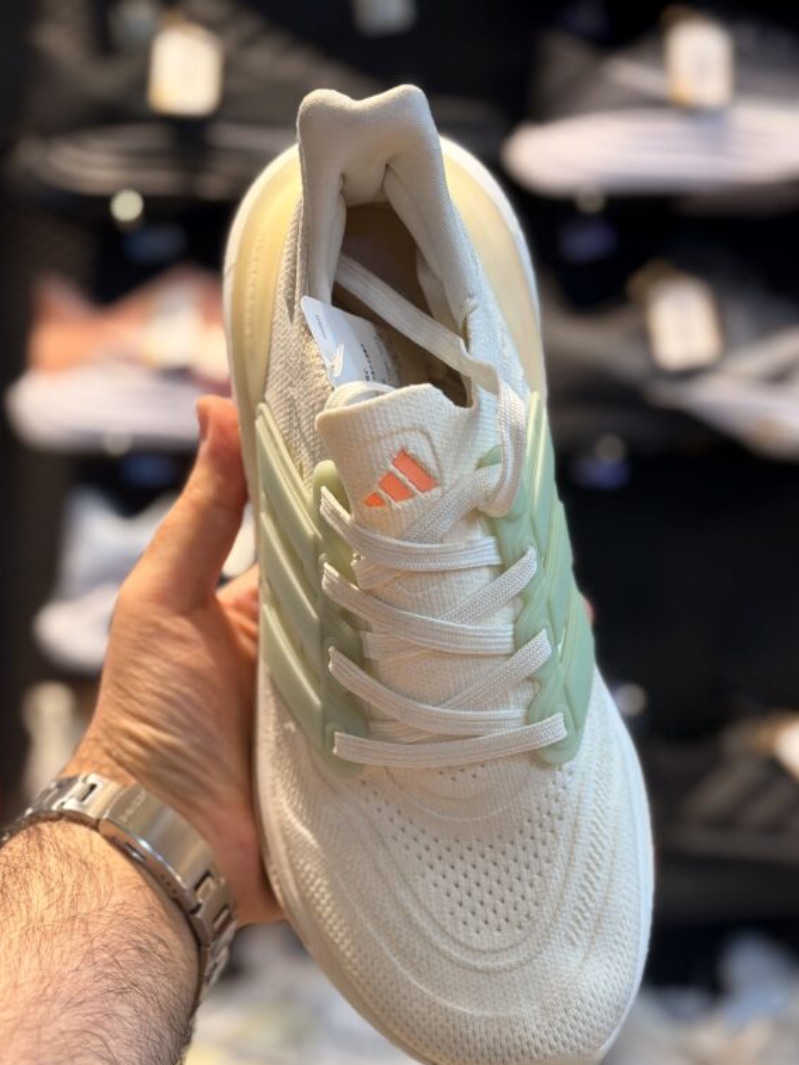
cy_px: 650
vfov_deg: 32.6
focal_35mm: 59
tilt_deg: -7.1
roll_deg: +2.0
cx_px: 369
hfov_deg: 24.8
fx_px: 1816
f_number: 1.78
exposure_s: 1/100
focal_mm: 6.76
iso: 64
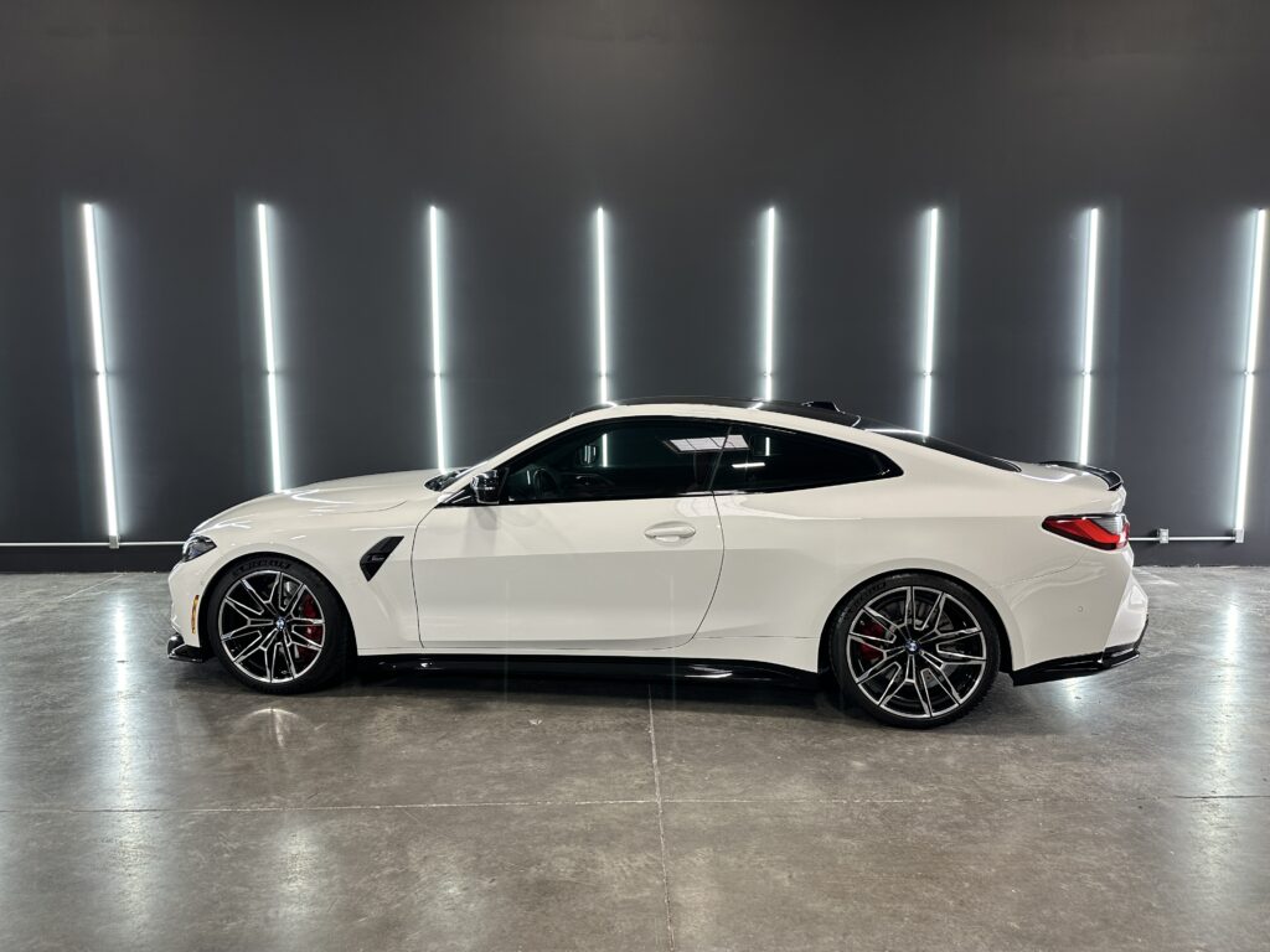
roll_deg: -0.1
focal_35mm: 24
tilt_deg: -6.1
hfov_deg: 71.6
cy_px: 476
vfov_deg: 56.8
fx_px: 881
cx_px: 635
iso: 125
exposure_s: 1/60
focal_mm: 6.86
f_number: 1.78
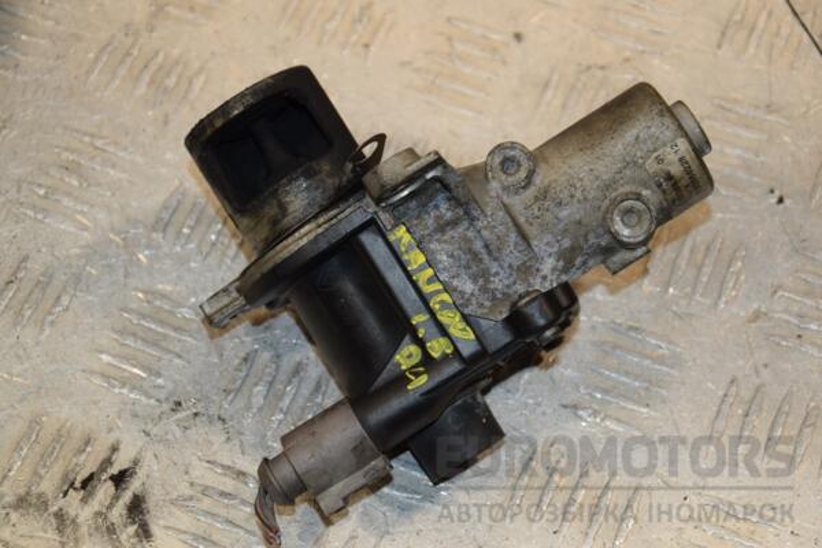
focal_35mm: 105
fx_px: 2397
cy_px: 274
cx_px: 411
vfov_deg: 13.0
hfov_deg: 19.5
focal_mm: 70
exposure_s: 1/200
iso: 800
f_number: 7.1
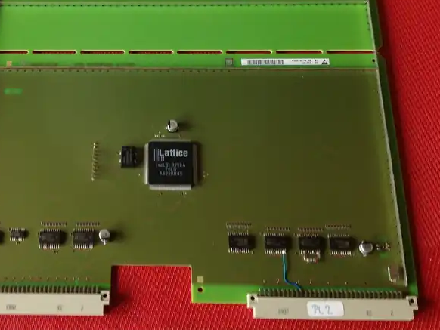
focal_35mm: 60
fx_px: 763
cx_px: 137
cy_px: 65
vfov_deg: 24.0
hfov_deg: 31.8
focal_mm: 4.28
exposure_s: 1/20
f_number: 2.4
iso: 64
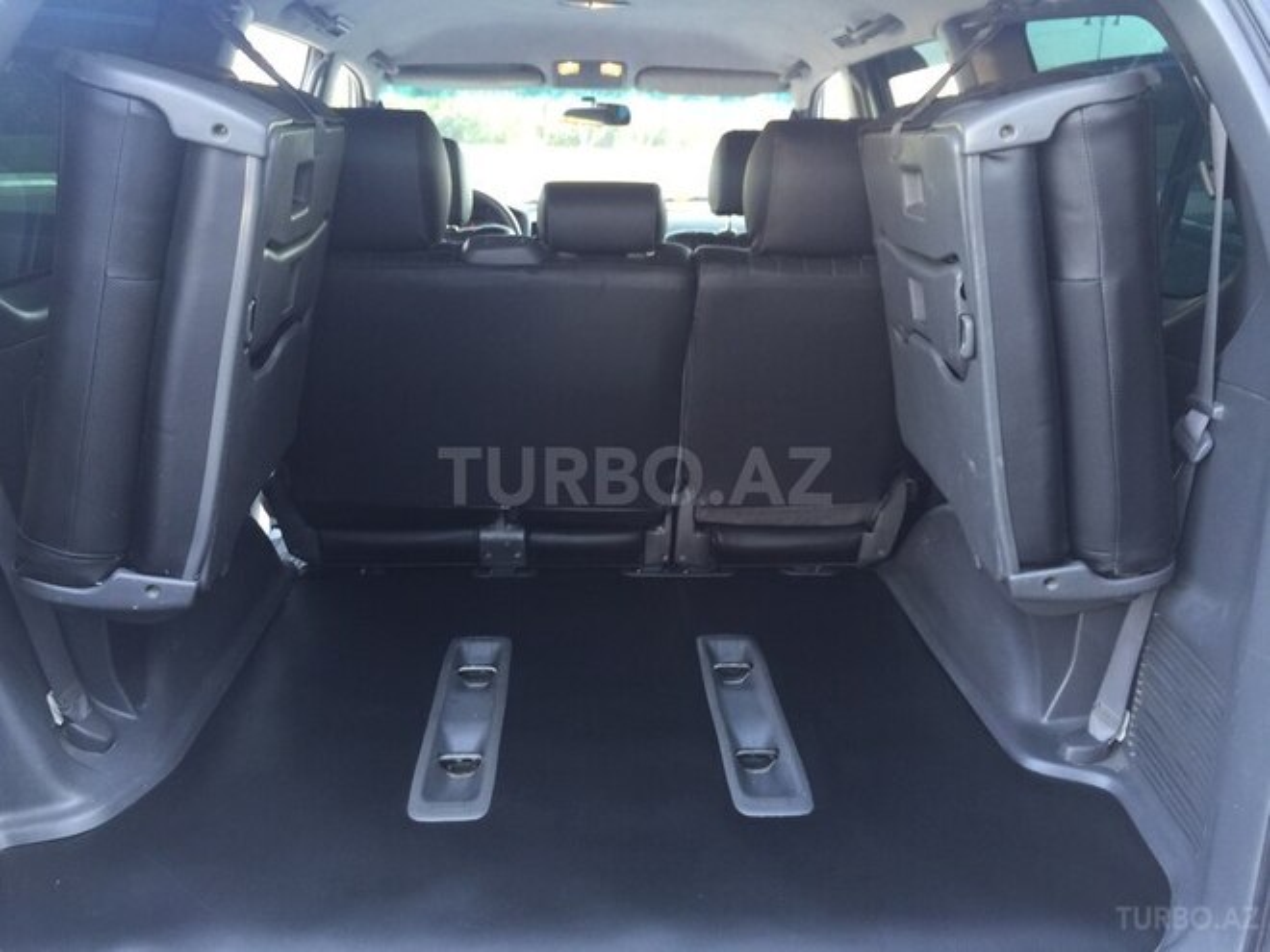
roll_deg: -4.1
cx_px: 635
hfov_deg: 61.7
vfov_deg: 48.2
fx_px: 1064
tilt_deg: -17.3
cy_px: 476
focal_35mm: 29
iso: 40
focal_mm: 4.15
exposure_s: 1/33
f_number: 2.2
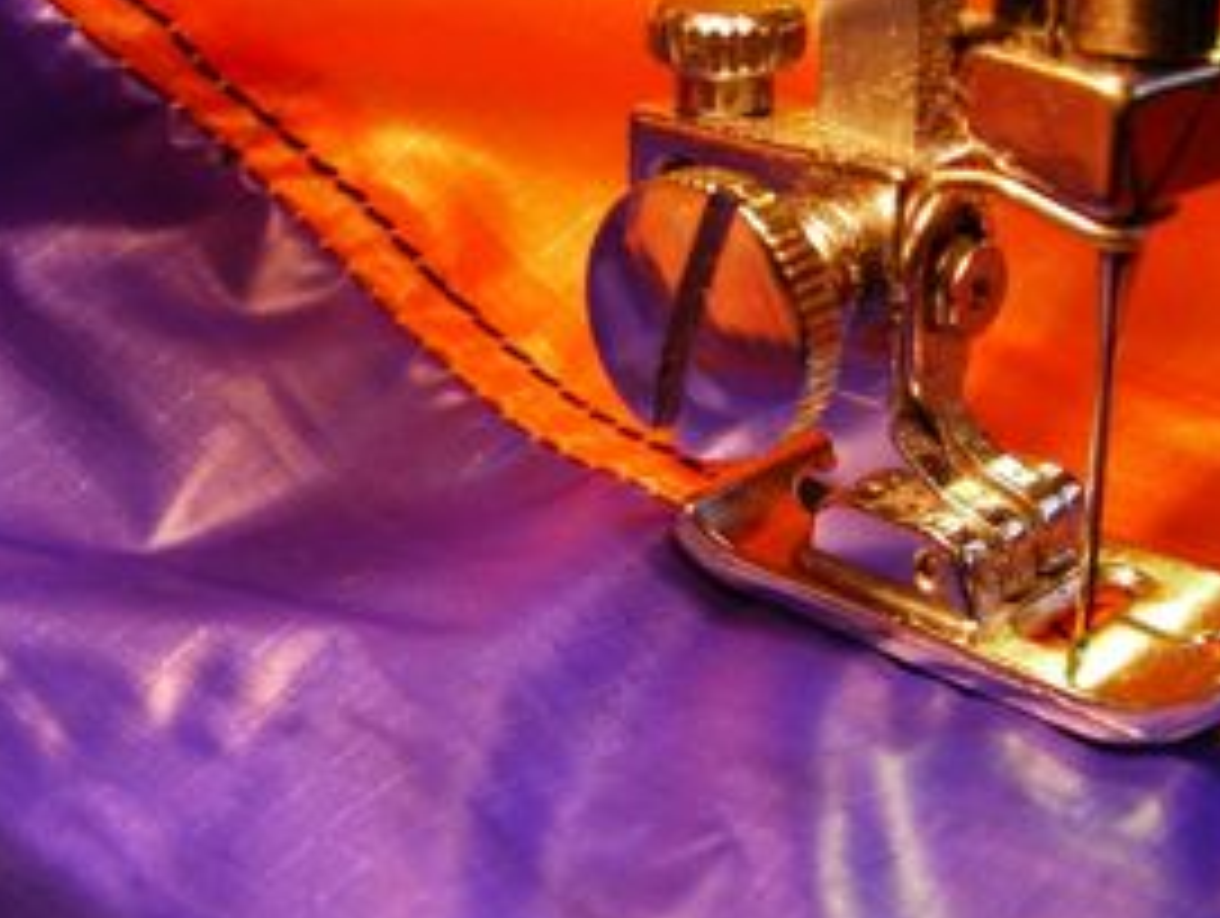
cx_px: 662
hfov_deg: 34.3
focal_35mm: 56
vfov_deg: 26.2
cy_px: 495
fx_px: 1976
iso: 160
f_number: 3.3
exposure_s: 1/25
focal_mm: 6.3
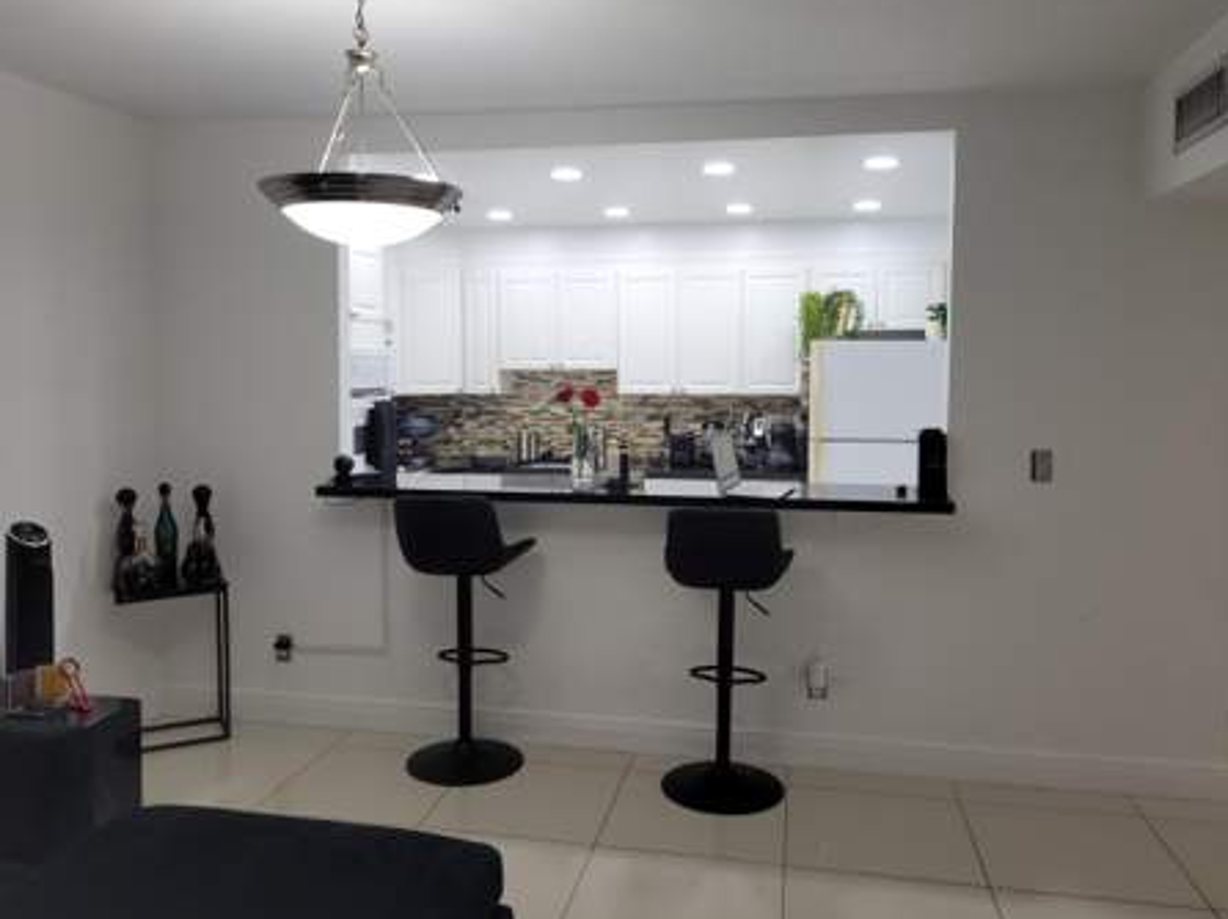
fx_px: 993
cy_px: 435
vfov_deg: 49.7
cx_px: 617
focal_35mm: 28
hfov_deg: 63.5
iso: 64
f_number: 1.8
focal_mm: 5.4
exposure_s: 1/60
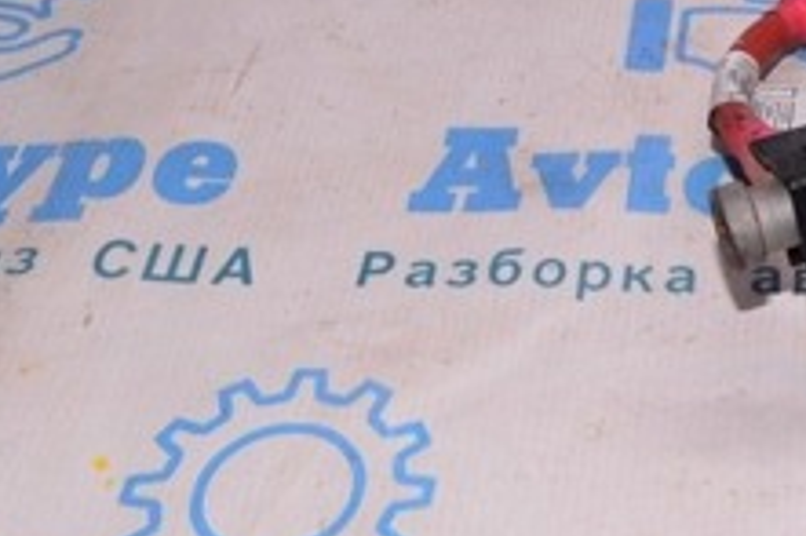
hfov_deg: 21.8
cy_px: 239
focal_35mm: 87
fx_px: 1946
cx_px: 956
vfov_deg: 15.7
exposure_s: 1/200
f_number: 8
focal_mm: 20
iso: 1600
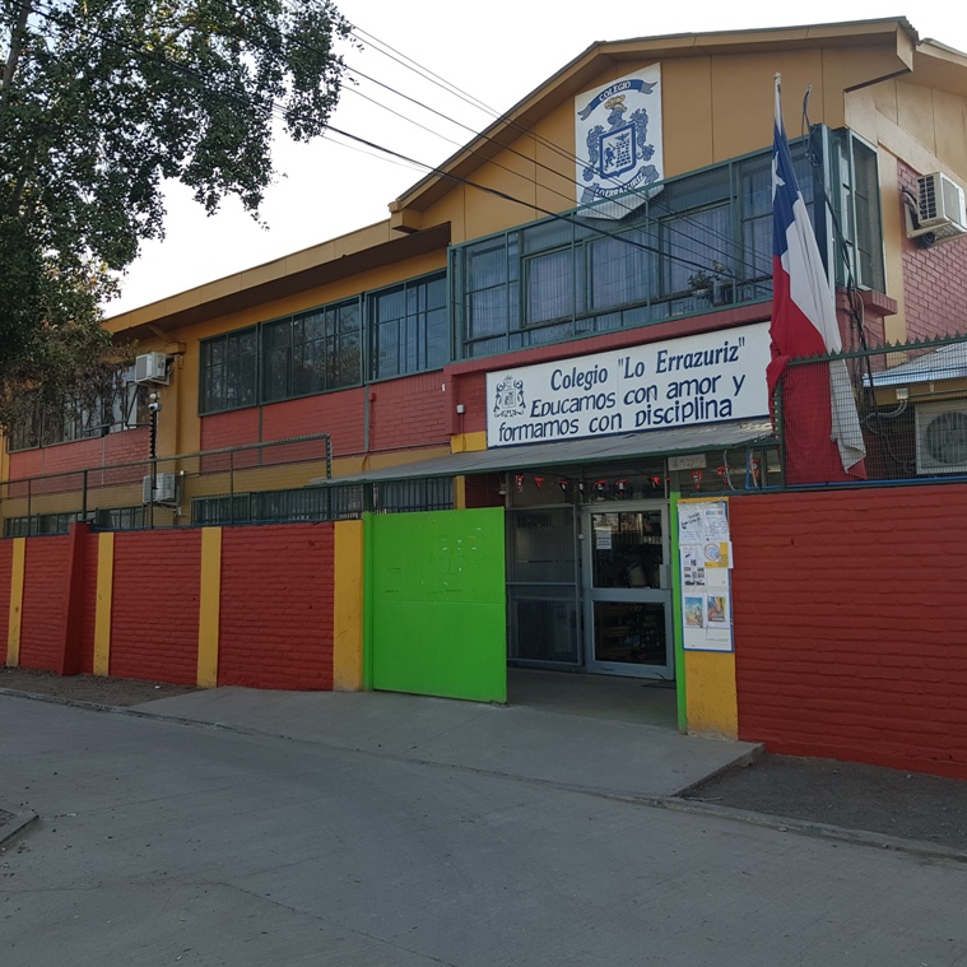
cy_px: 488
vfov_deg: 52.5
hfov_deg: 52.5
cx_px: 440
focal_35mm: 31
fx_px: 980
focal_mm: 4.2
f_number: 1.7
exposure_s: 1/674
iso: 40
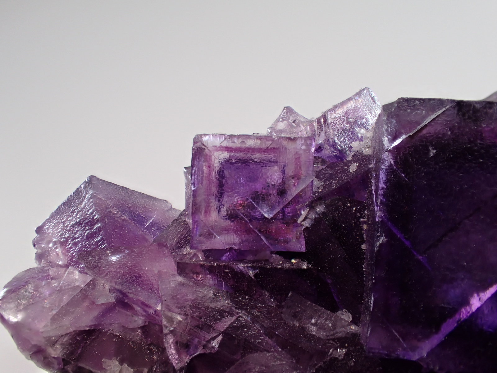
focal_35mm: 30
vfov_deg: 46.8
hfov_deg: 60.0
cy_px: 186
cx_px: 248
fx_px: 431
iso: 100
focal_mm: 5.5
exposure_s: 1/160
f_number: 3.2
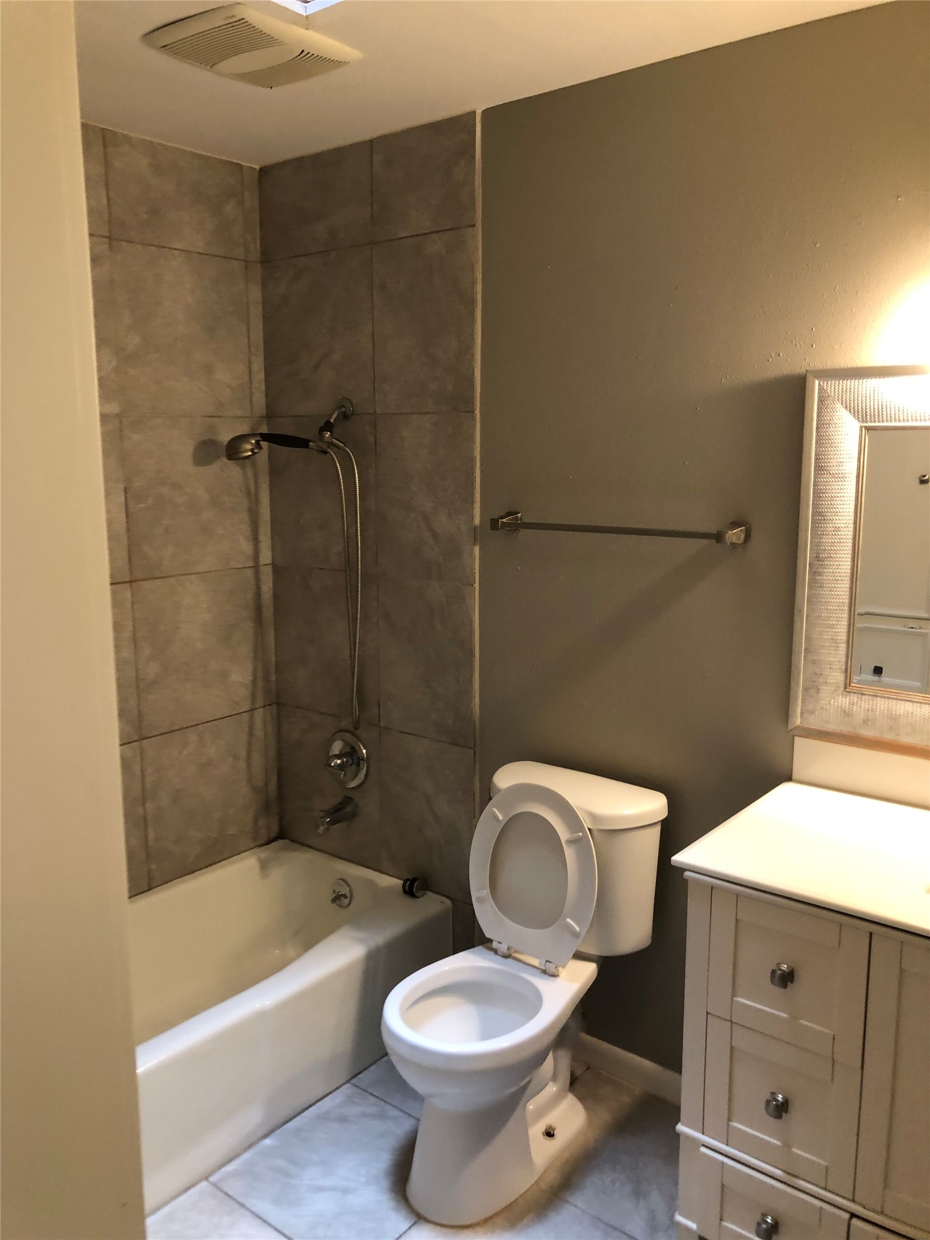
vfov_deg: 63.4
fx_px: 1003
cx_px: 465
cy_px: 620
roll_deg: -1.1
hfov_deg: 49.7
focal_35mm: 28
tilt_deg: -5.2
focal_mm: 3.99
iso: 40
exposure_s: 1/15
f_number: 1.8
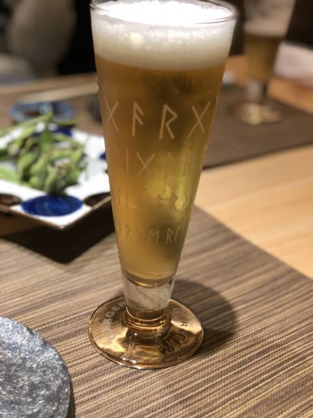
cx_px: 156
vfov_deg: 36.8
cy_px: 209
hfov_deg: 28.0
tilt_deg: -26.4
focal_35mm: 52
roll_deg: -3.8
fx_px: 627
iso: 200
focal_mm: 6
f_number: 2.4
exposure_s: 1/100
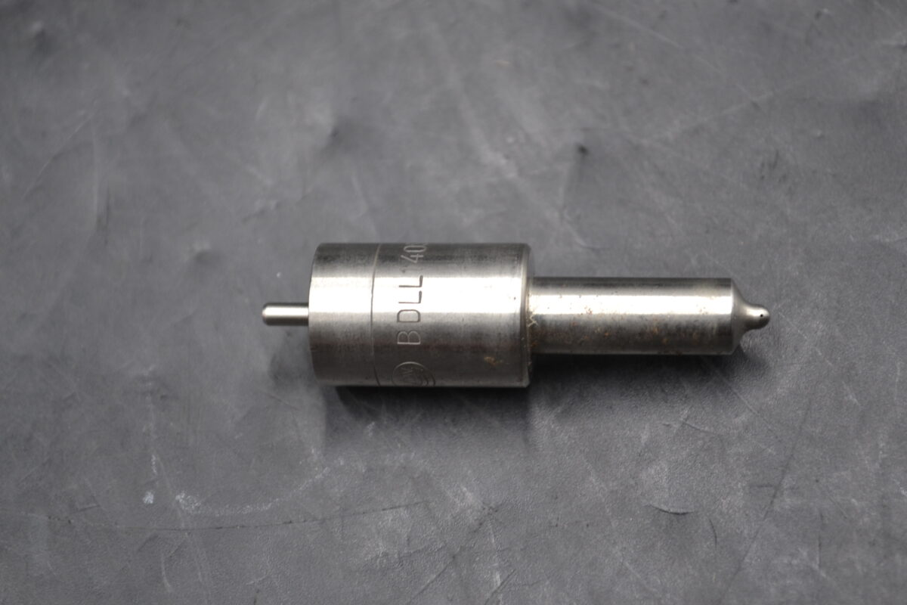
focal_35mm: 82
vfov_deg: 16.6
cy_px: 302
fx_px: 2078
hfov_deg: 24.6
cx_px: 454
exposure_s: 1/40
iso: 400
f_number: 5.6
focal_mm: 55
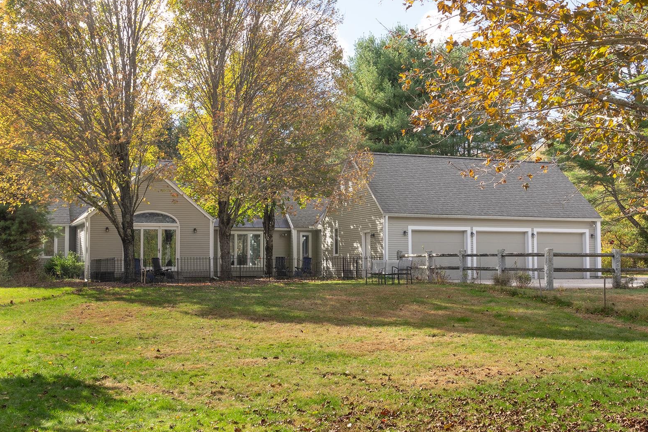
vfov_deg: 28.6
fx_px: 846
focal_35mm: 47
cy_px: 218
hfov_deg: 41.9
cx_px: 322
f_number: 5
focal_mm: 16.92
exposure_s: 1/125
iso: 100
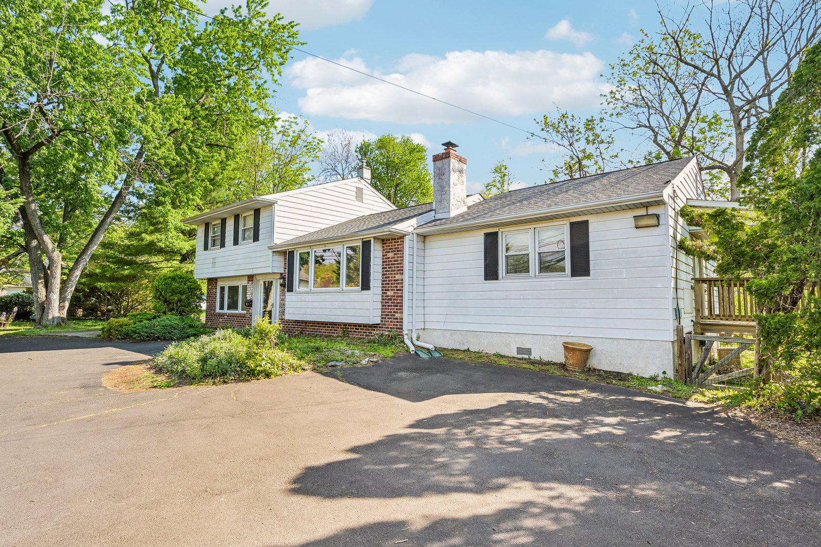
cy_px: 273
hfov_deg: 90.0
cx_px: 424
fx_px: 410
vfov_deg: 67.4
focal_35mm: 18
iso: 100
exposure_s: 1/80
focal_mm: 14
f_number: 8
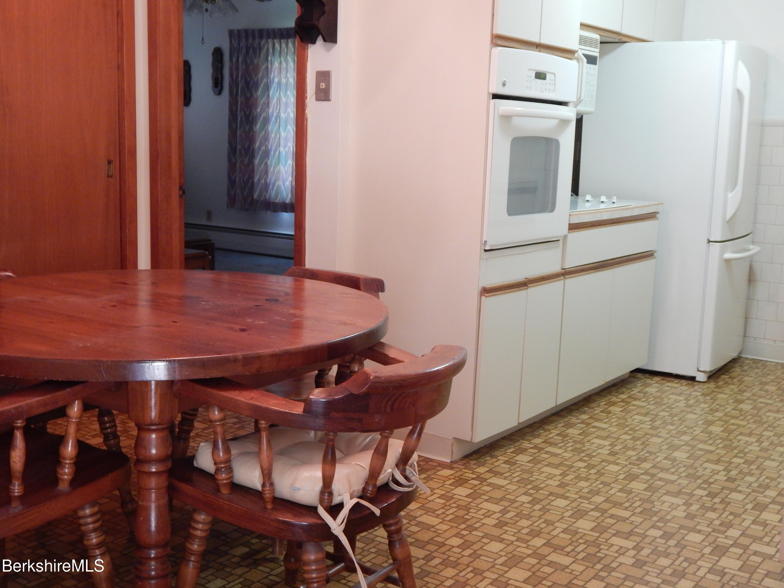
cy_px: 294
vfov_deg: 33.6
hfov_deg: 43.9
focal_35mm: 43
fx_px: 974
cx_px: 392
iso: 400
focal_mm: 7.7
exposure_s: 1/20
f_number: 3.6
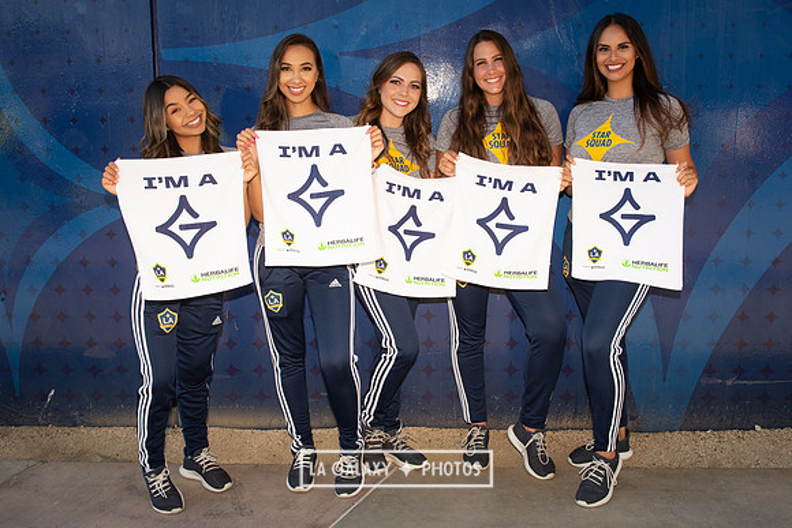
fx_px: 766
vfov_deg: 38.0
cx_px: 405
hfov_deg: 54.6
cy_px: 232
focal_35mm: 35
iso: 200
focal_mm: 28
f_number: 5.6
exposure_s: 1/400
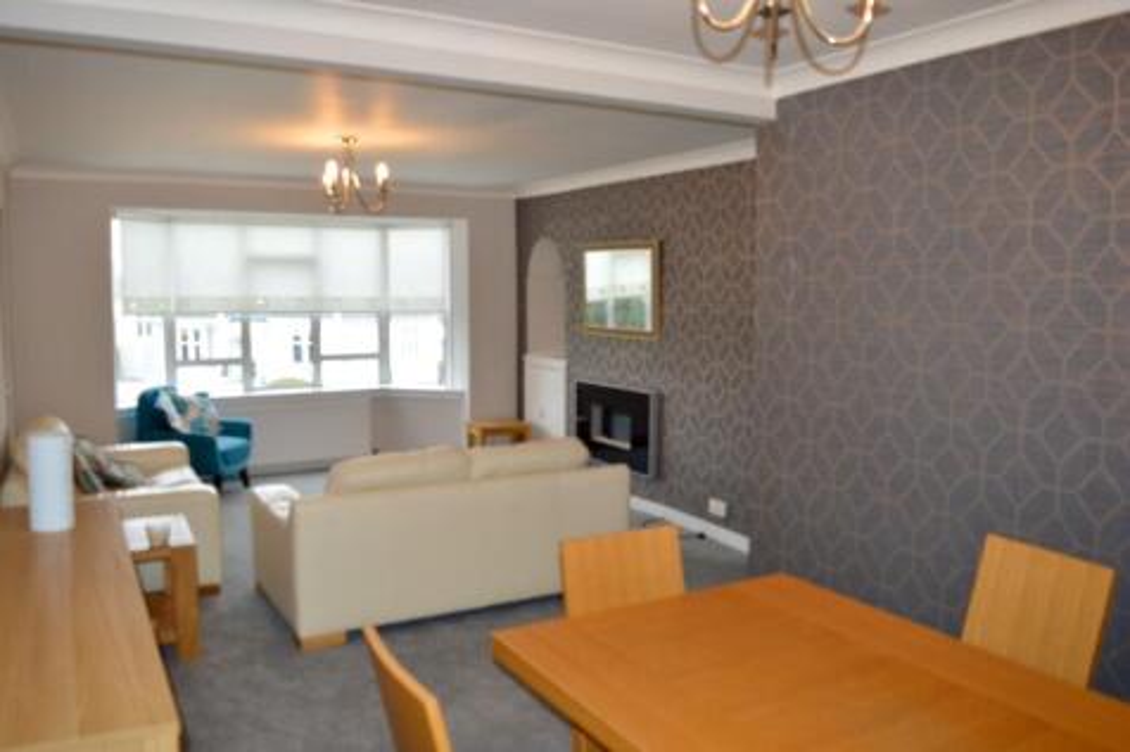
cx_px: 565
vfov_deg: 47.9
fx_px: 847
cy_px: 376
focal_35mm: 27
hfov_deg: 67.4
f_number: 4
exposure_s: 1/80
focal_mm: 18
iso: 400
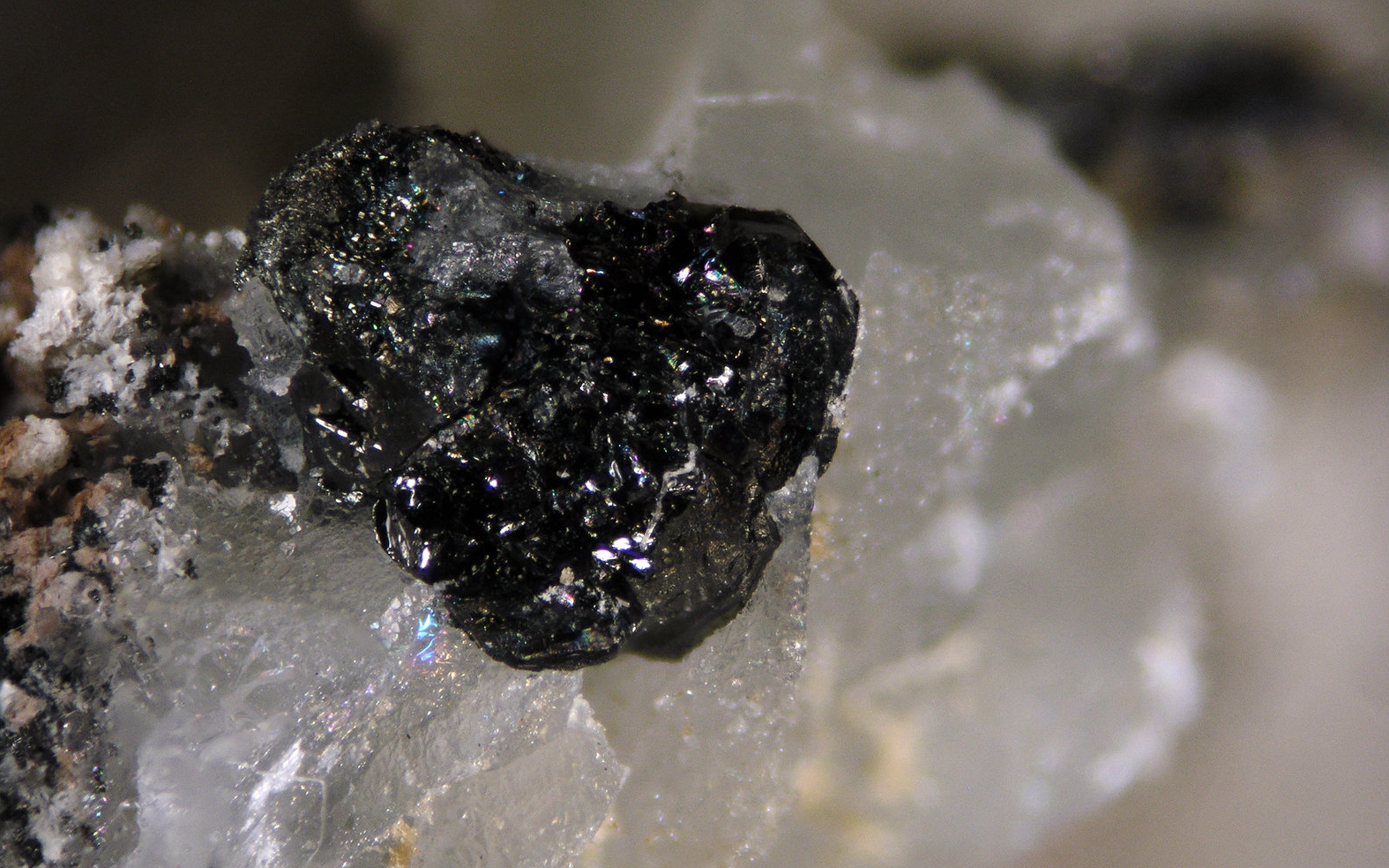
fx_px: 2120
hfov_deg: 36.3
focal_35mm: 56
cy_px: 355
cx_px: 704
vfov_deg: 23.1
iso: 100
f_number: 3.7
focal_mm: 13.2
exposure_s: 1/4
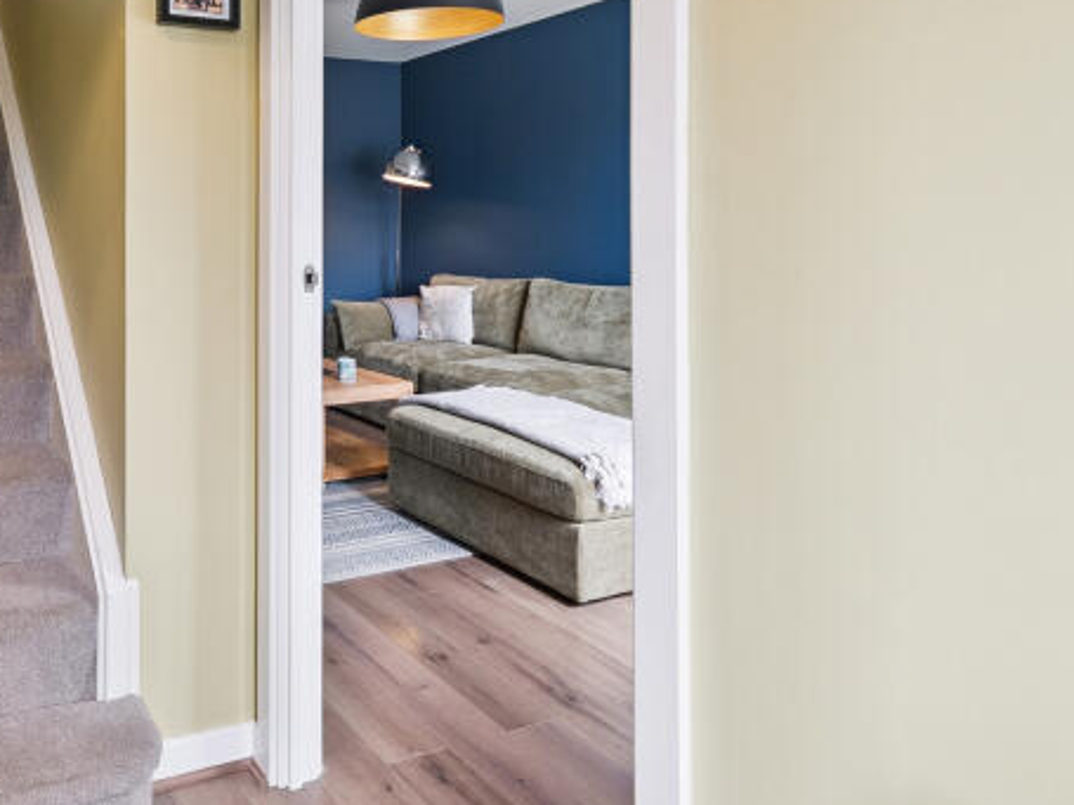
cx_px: 191
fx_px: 806
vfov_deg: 50.6
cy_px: 189
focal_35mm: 26
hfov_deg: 60.9
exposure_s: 1/30
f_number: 5.6
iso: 320
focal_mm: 12
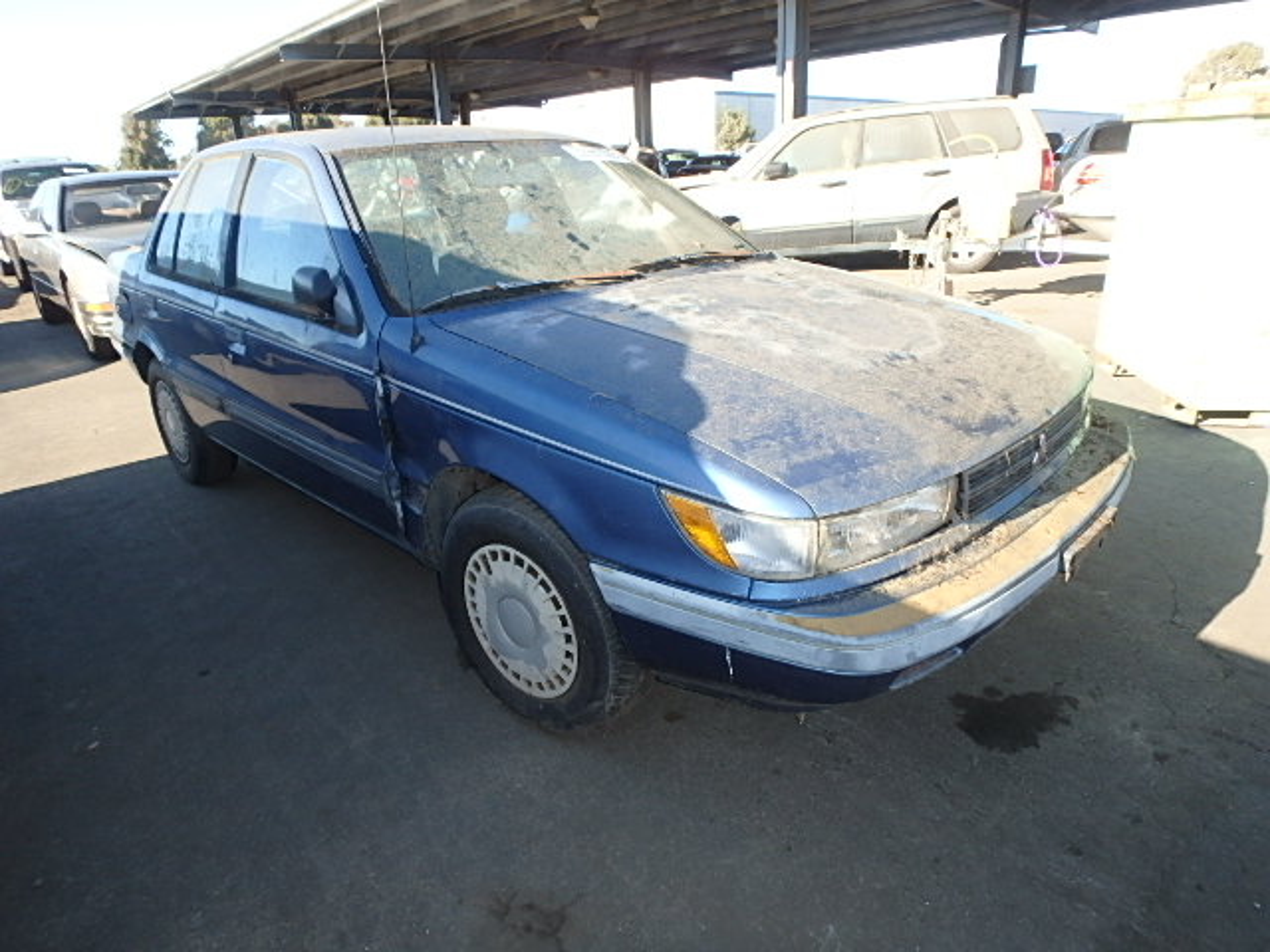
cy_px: 476
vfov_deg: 63.4
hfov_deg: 79.0
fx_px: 770
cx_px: 635
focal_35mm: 21
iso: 125
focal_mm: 3.7
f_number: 3.5
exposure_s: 1/250
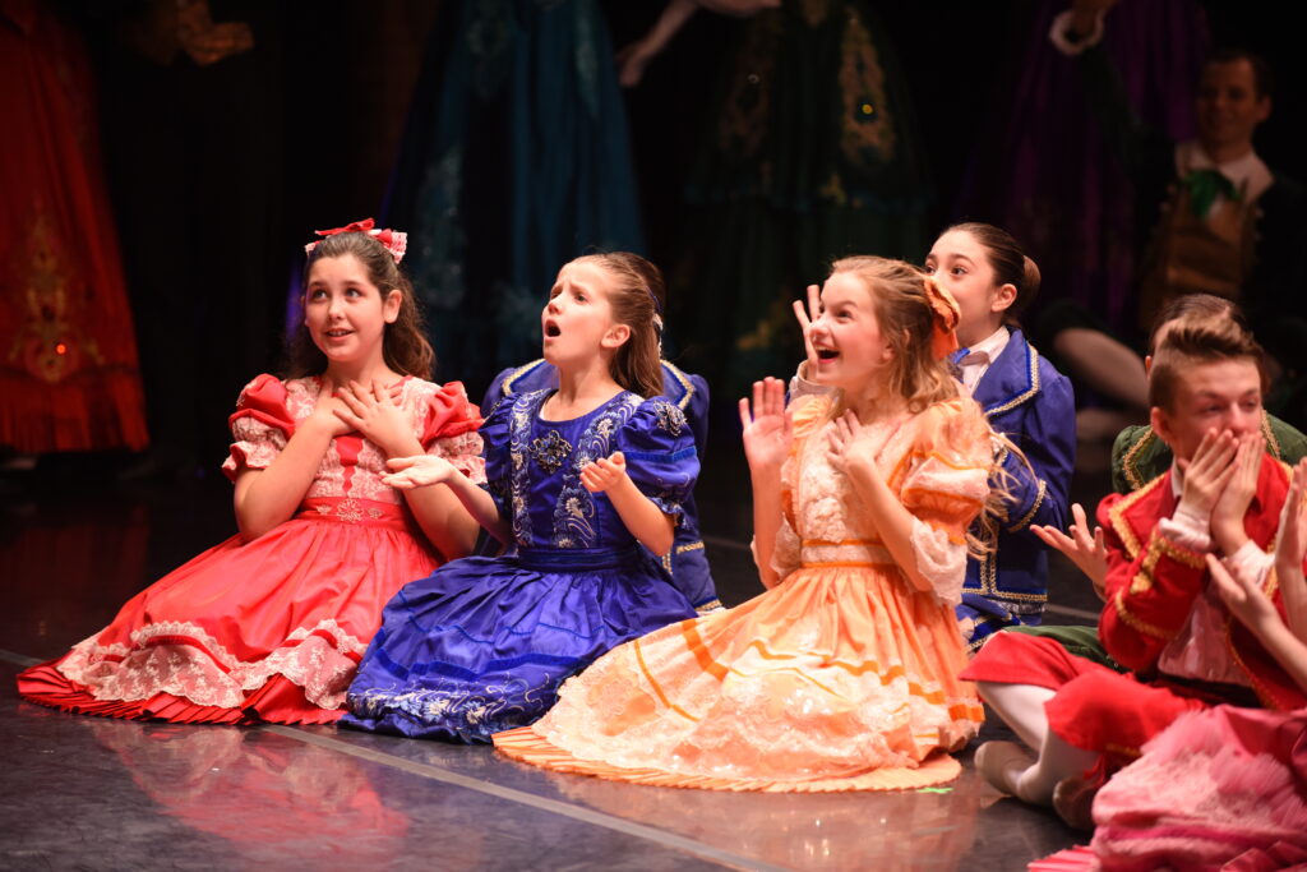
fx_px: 6354
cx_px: 654
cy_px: 436
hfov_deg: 11.7
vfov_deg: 7.8
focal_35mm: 175
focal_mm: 175
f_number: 2.8
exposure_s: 1/200
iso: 800
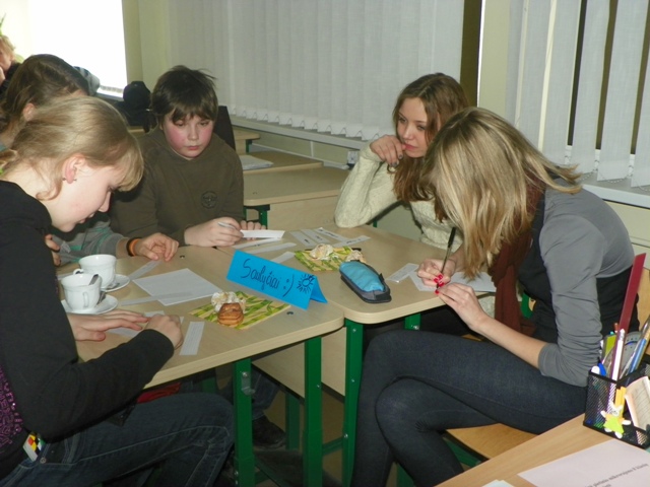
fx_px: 732
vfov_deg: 36.8
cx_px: 325
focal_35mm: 39
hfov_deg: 47.9
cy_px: 244
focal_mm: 6.9
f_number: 3.2
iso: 200
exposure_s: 1/30
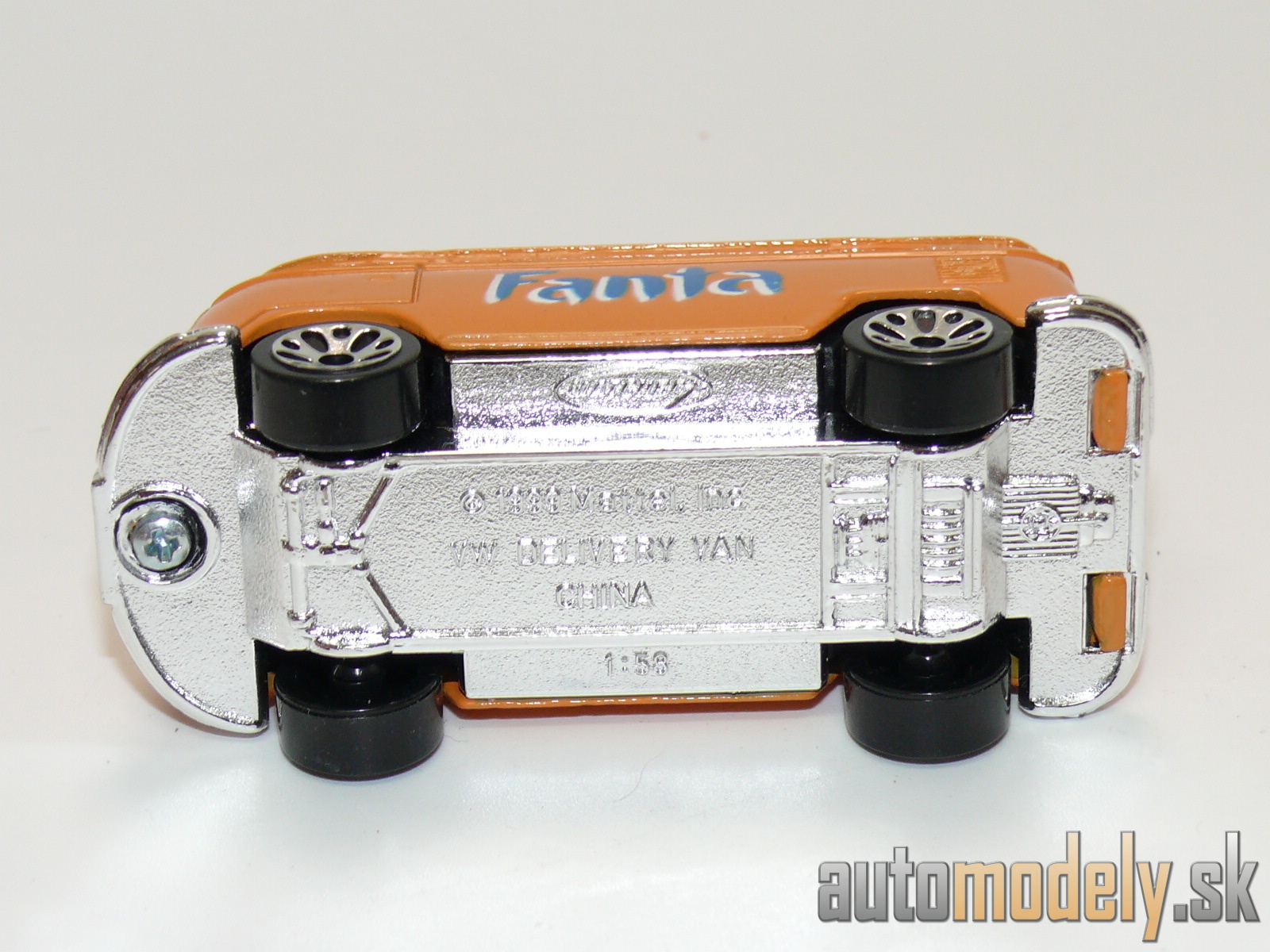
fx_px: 3779
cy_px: 476
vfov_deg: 14.4
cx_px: 635
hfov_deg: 19.1
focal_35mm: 103
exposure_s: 1/30
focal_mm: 13.5
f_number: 4
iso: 100
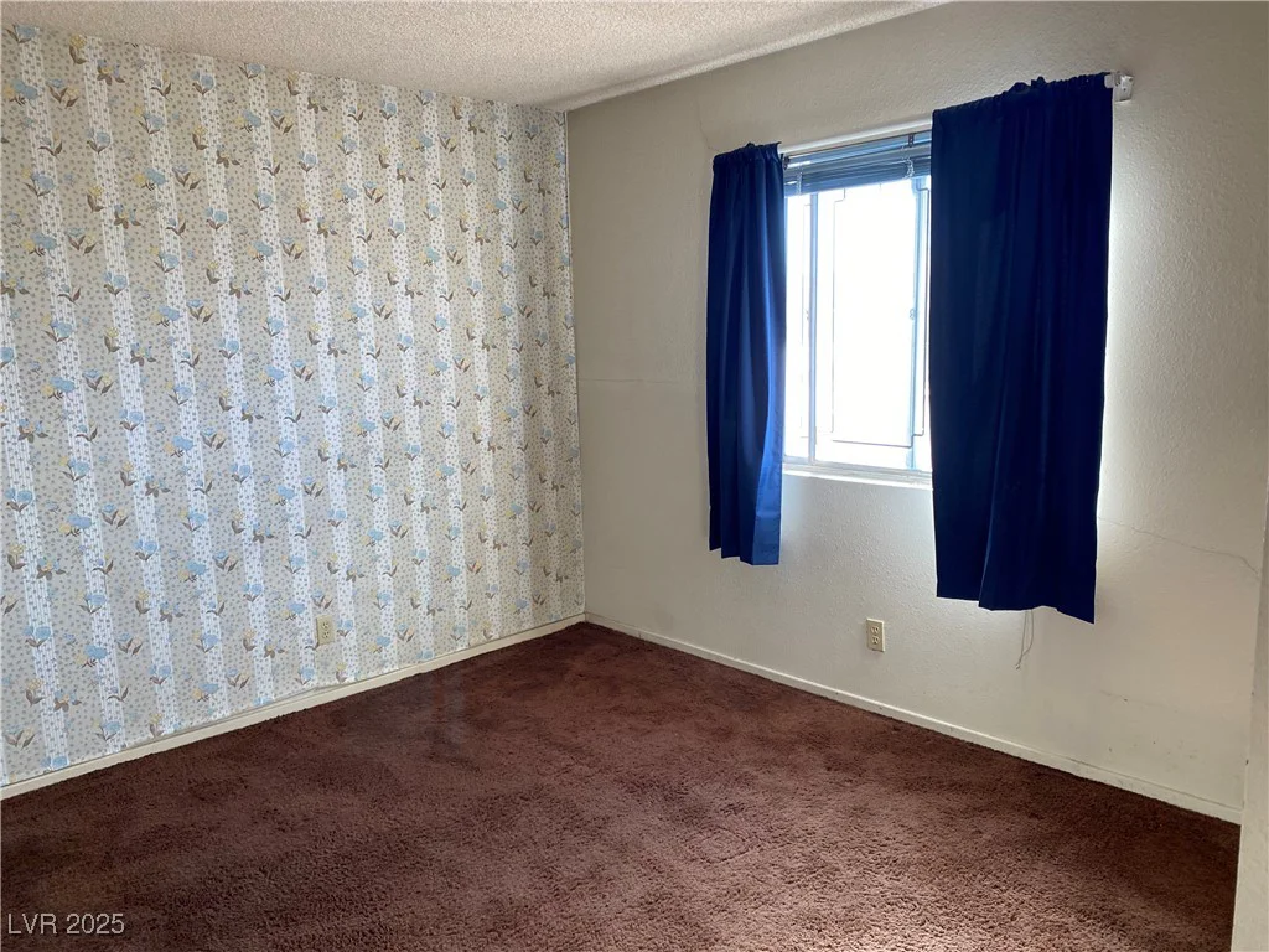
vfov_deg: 53.1
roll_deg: +3.8
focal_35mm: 26
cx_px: 634
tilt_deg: -10.7
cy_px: 476
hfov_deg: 67.3
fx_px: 953
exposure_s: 1/121
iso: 100
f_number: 1.8
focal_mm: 4.25
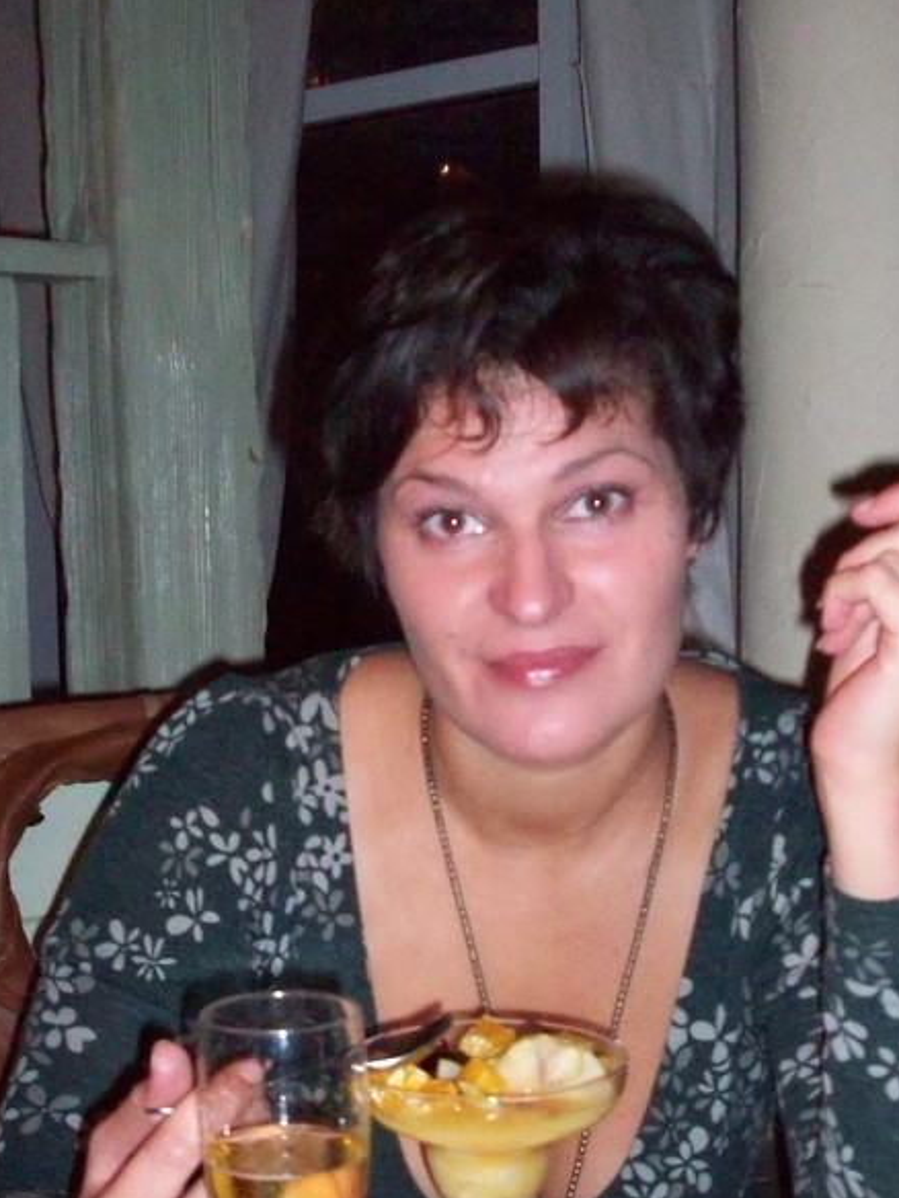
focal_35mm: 57
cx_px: 485
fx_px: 1974
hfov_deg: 25.7
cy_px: 784
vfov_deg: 33.5
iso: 400
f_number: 2.8
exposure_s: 1/128
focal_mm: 6.2
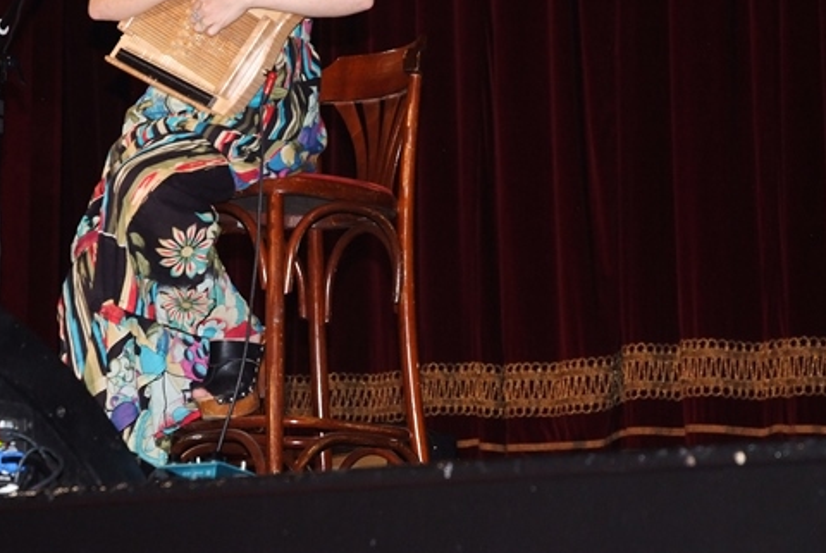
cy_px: 103
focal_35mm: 125
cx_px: 270
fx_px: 2871
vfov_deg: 11.0
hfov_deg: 16.3
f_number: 4.5
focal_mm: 50
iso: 1000
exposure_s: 1/20
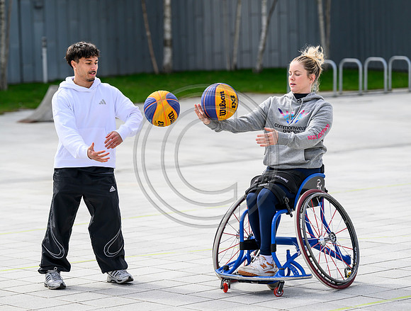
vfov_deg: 11.8
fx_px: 1500
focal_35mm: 126
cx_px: 176
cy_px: 155
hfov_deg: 15.6
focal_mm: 115
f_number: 3.5
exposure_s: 1/3200
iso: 400
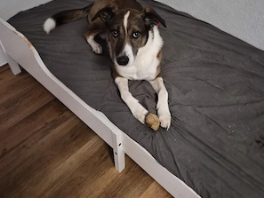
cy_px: 72
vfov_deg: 45.0
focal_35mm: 31
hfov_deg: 58.3
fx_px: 237
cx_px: 132
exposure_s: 1/33
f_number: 1.8
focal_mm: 5.4
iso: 1600
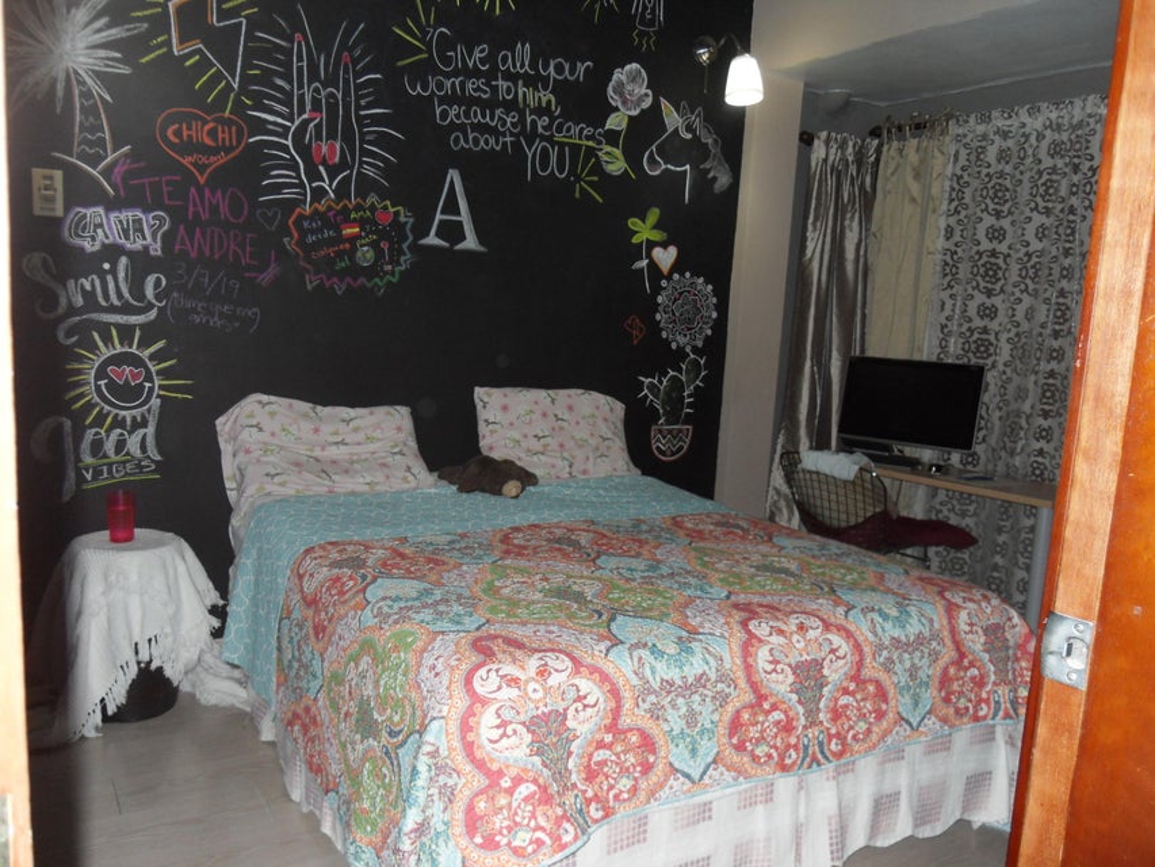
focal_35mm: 28
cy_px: 434
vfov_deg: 49.8
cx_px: 578
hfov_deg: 63.4
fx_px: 934
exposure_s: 1/45
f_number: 2.8
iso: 200
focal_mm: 6
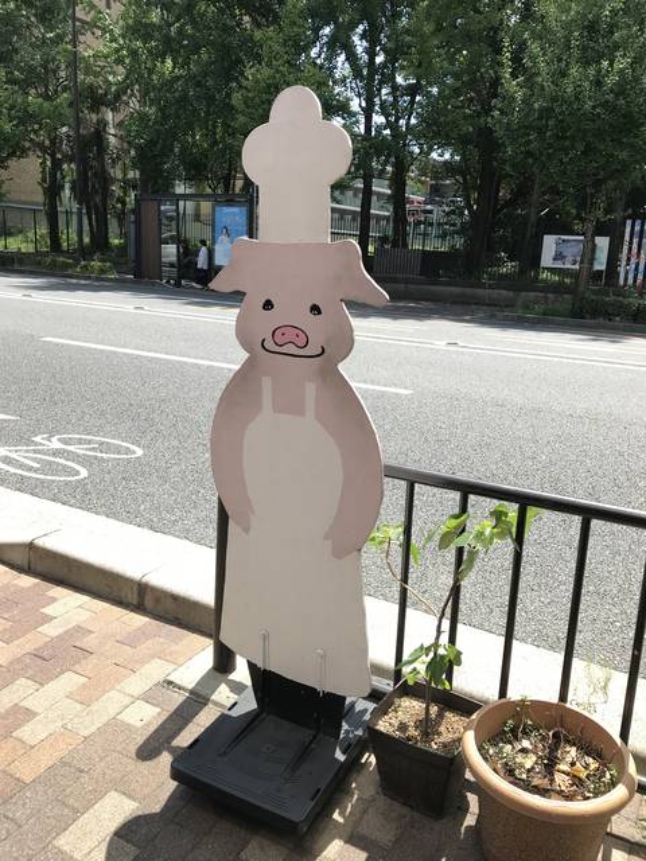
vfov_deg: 63.4
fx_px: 697
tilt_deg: -12.8
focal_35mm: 28
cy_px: 430
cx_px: 323
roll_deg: -1.6
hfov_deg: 49.7
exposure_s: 1/742
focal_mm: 3.99
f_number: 1.8
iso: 20
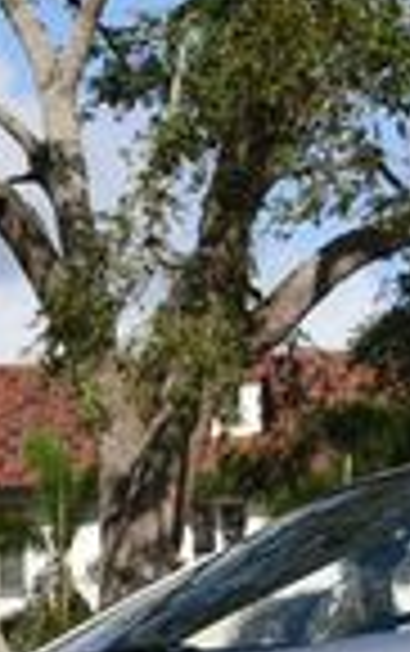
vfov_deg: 11.5
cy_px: 697
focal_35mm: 180
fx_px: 3209
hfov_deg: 7.3
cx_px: 311
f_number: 10
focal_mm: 20
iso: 100
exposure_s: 1/400
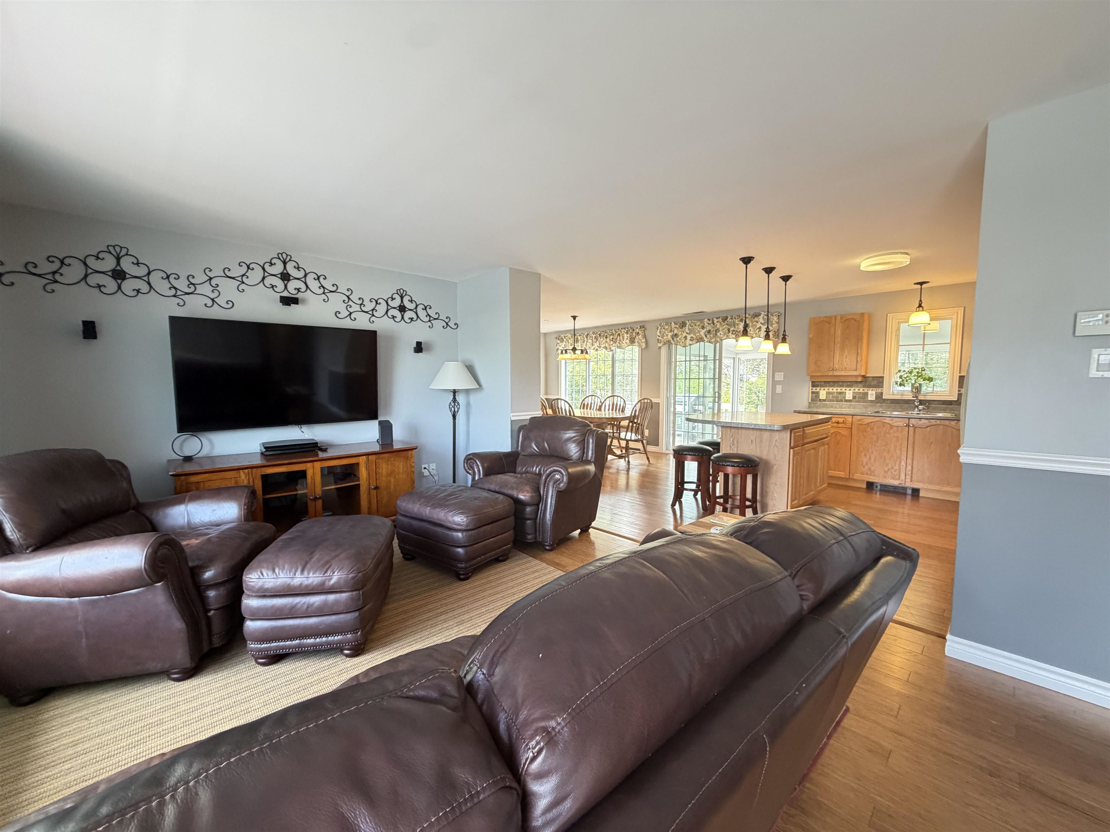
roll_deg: +0.3
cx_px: 555
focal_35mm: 14
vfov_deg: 85.7
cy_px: 416
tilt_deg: -4.4
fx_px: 449
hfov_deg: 102.1
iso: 400
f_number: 2.2
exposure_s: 1/60
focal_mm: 2.22
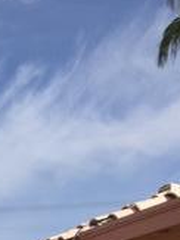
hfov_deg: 11.8
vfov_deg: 14.6
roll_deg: -1.8
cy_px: 461
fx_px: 791
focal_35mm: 114
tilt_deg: -4.4
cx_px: -162
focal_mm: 4.15
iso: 32
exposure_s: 1/3597
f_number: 2.2
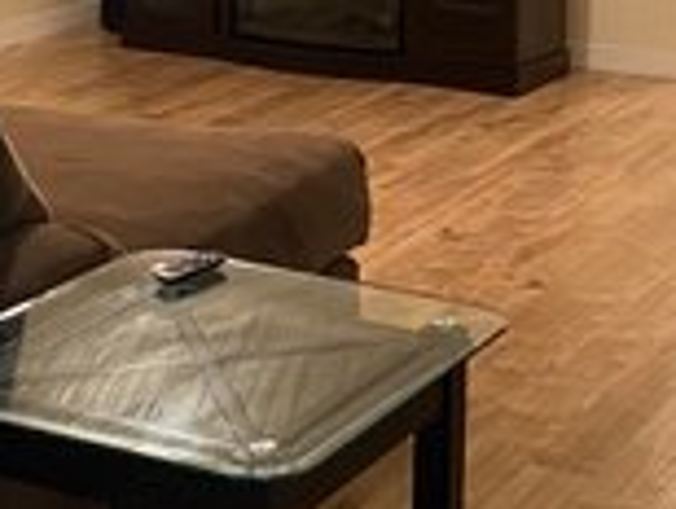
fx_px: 2112
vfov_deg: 13.6
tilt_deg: -8.8
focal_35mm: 108
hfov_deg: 18.2
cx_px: 268
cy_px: 35
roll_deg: +0.0
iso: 400
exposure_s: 1/40
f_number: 1.8
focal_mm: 4.25
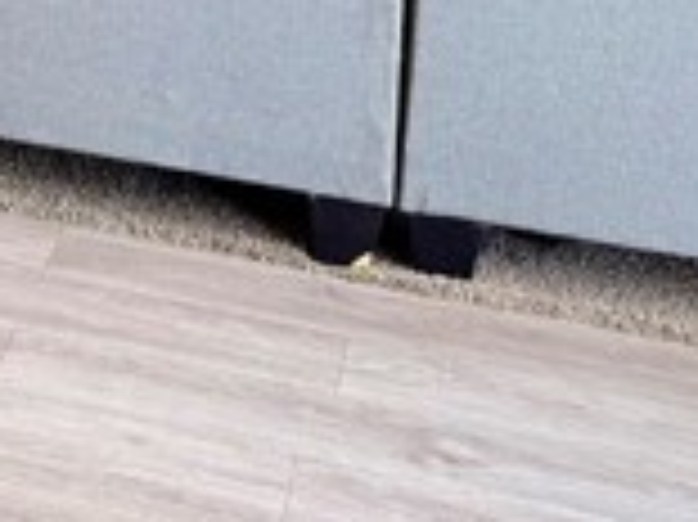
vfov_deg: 12.9
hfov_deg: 18.6
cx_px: -189
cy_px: -540
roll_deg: -1.2
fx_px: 1995
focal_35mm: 99
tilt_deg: -6.8
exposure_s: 1/121
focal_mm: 6.76
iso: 160
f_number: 1.78
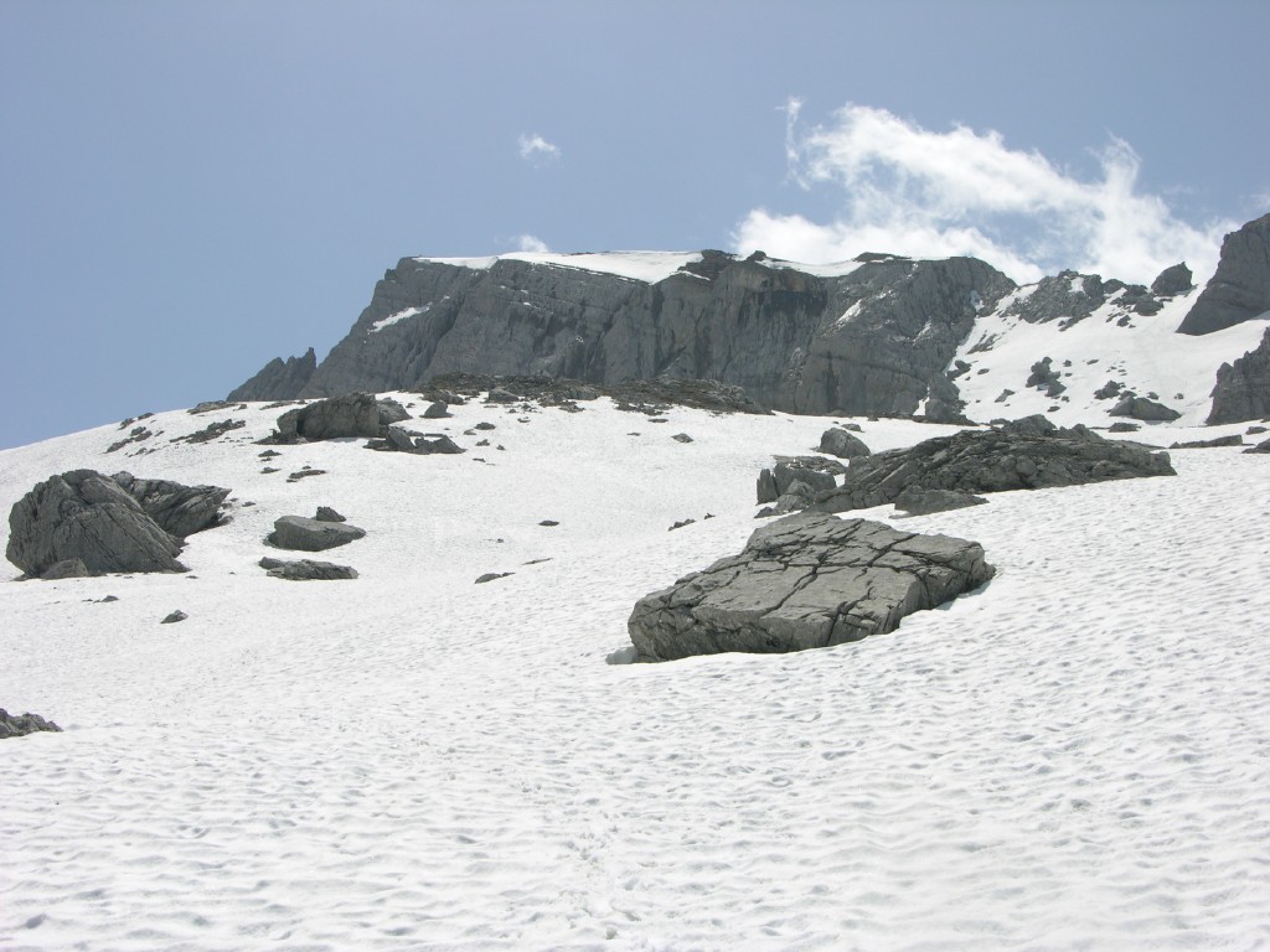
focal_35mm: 54
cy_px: 476
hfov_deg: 35.5
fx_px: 1981
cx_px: 635
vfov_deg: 27.0
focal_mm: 13.7
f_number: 6.9
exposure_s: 1/365
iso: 50
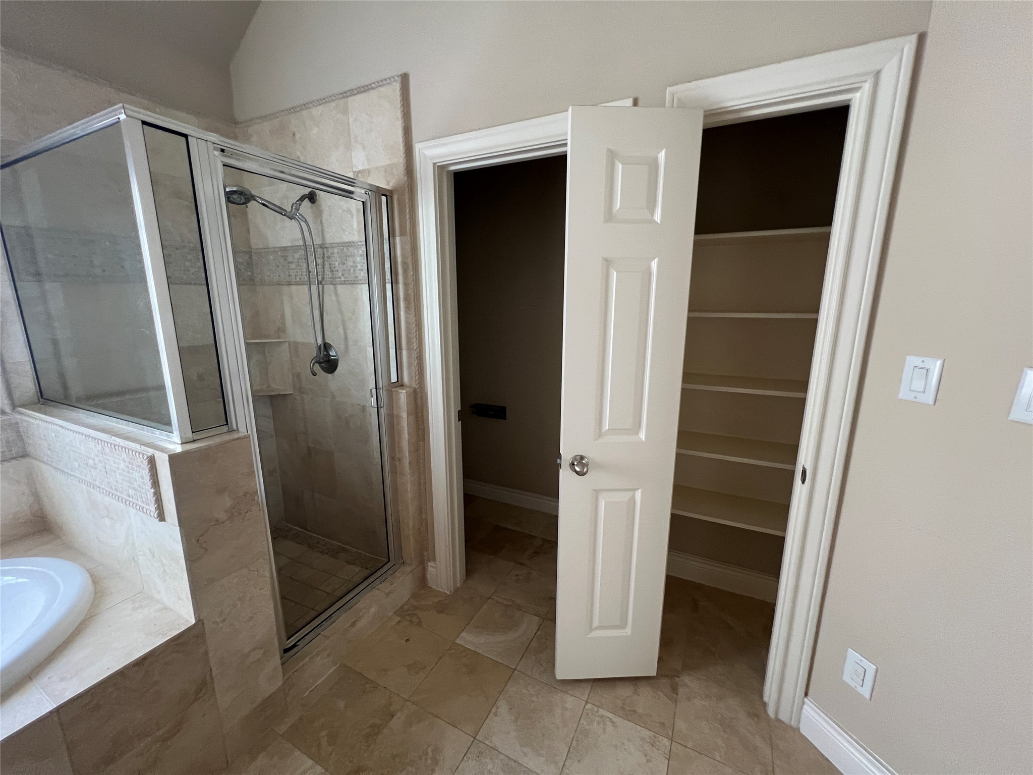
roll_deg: -0.5
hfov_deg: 106.2
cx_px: 516
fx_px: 388
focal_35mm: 13
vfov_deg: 89.9
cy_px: 388
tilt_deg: -10.9
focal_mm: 1.57
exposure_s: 1/60
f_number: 1.8
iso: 250
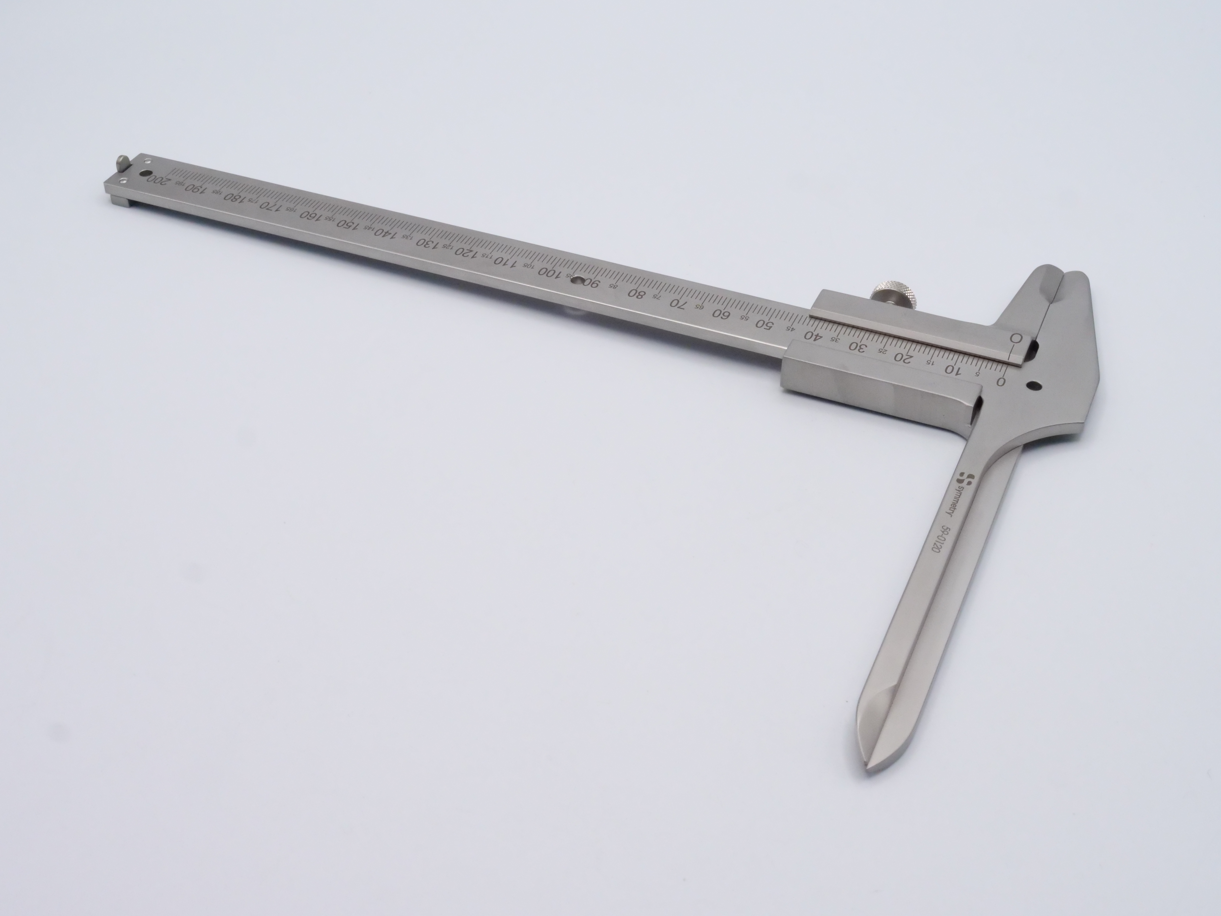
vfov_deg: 29.1
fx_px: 1764
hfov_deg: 38.2
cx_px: 610
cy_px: 458
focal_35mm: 50
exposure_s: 1/250
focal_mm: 25
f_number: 18
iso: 3200
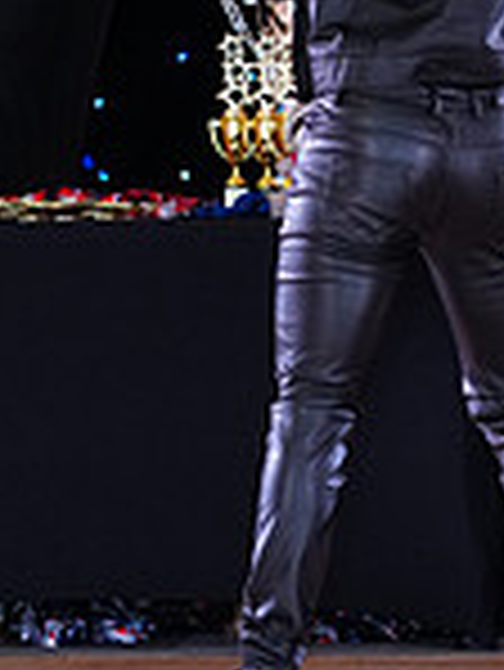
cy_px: -247
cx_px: 529
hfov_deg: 3.8
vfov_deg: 5.0
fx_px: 7618
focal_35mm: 393
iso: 2500
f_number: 4
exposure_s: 1/250
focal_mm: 105
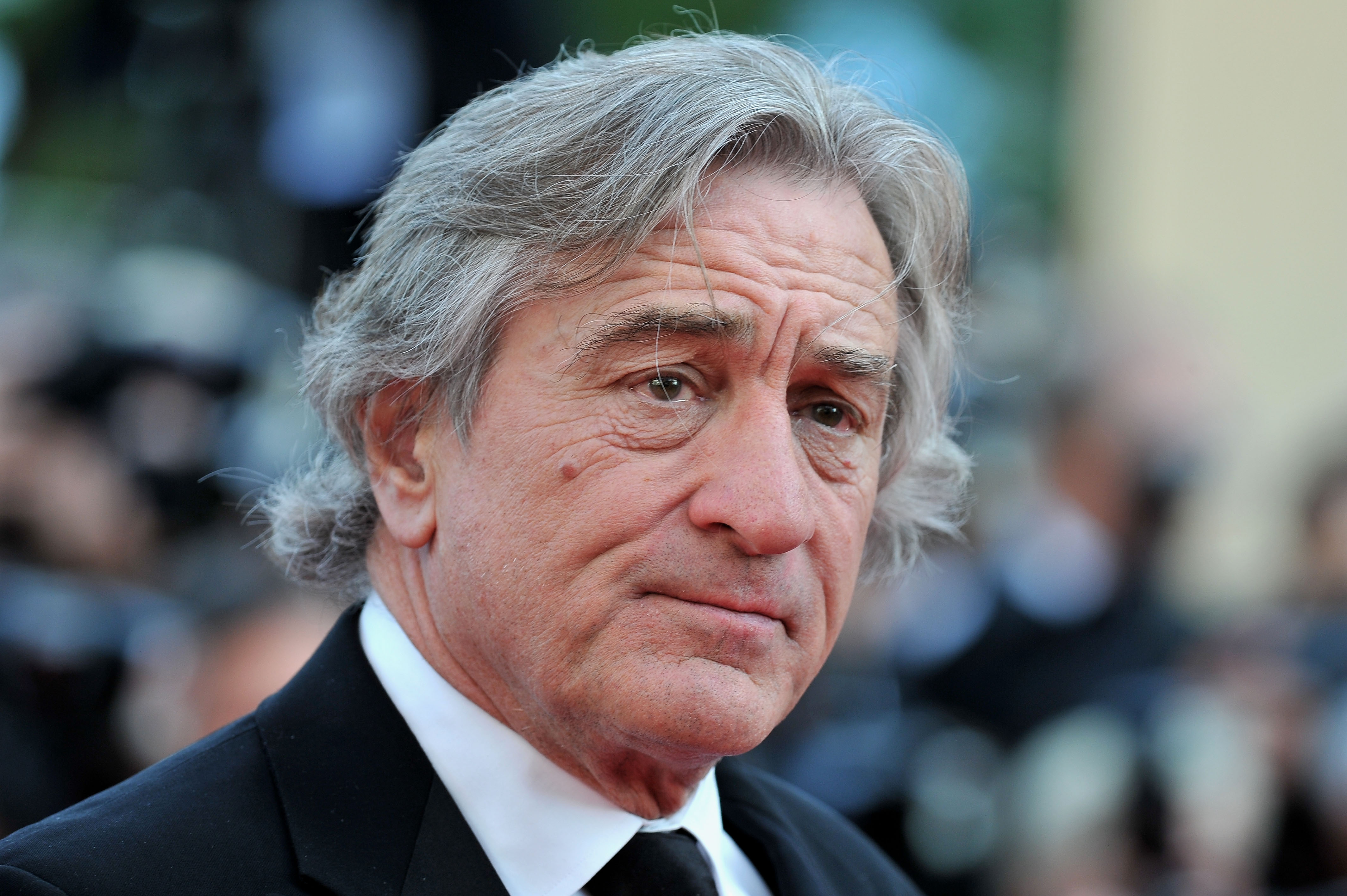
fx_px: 11218
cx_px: 674
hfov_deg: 6.9
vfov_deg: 4.6
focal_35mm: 300
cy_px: 448
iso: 640
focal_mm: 300
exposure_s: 1/320
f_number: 5
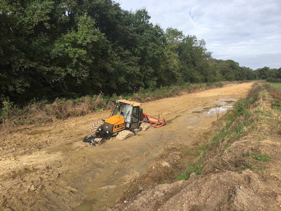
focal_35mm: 29
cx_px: 140
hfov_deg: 61.7
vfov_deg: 48.2
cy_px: 106
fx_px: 235
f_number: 2.2
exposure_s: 1/1131
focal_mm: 4.15
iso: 25
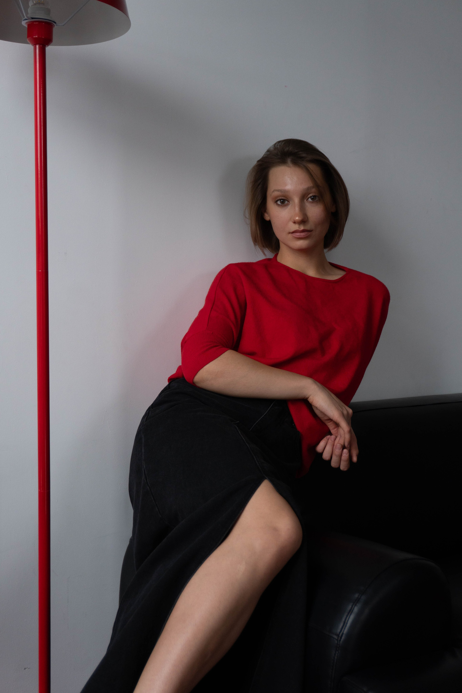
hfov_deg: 26.5
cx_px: 231
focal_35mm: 51
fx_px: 982
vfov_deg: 38.9
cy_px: 346
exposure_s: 1/125
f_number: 5
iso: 400
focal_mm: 34
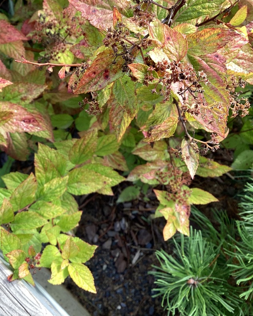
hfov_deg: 35.6
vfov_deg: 44.8
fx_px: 384
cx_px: 60
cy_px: 157
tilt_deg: -74.7
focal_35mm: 41
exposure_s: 1/100
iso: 25
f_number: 2.4
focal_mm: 3.3
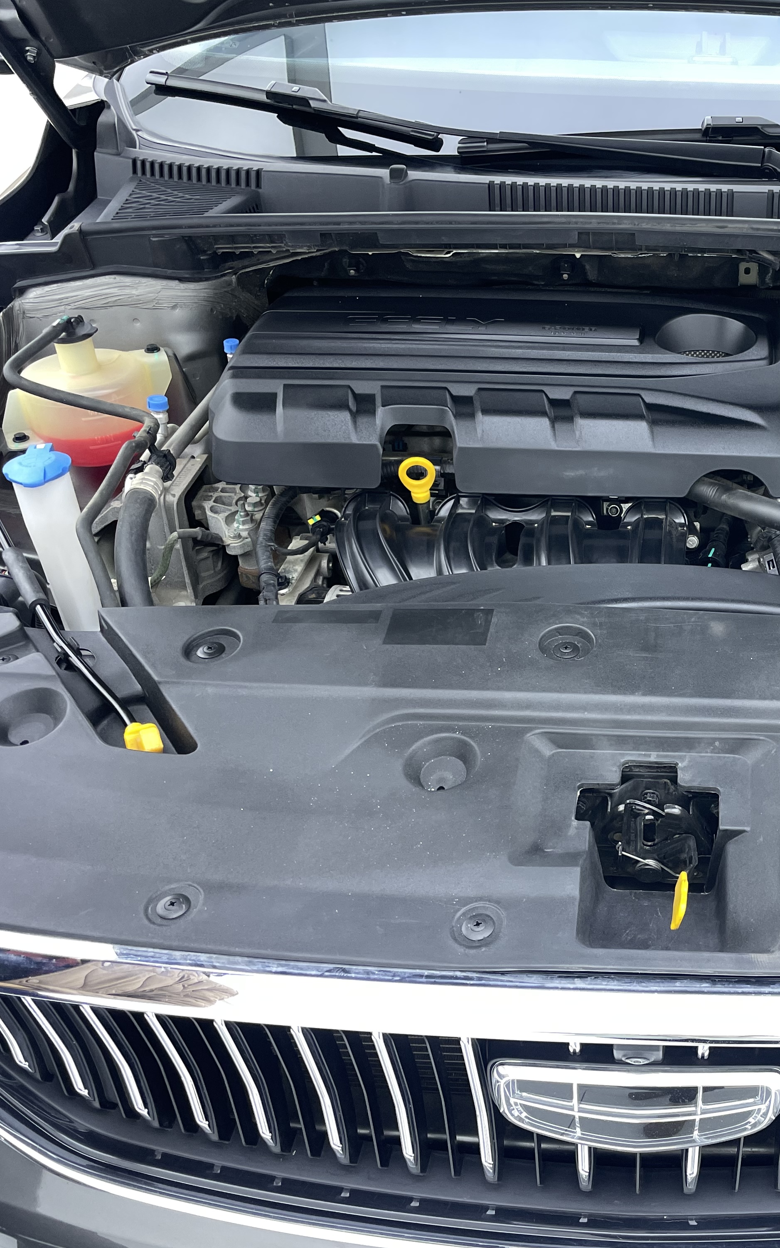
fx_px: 1258
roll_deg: -1.4
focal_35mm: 37
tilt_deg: -33.6
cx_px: 685
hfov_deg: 32.9
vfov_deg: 52.7
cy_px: 627
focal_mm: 4.2
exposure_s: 1/100
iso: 100
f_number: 1.6
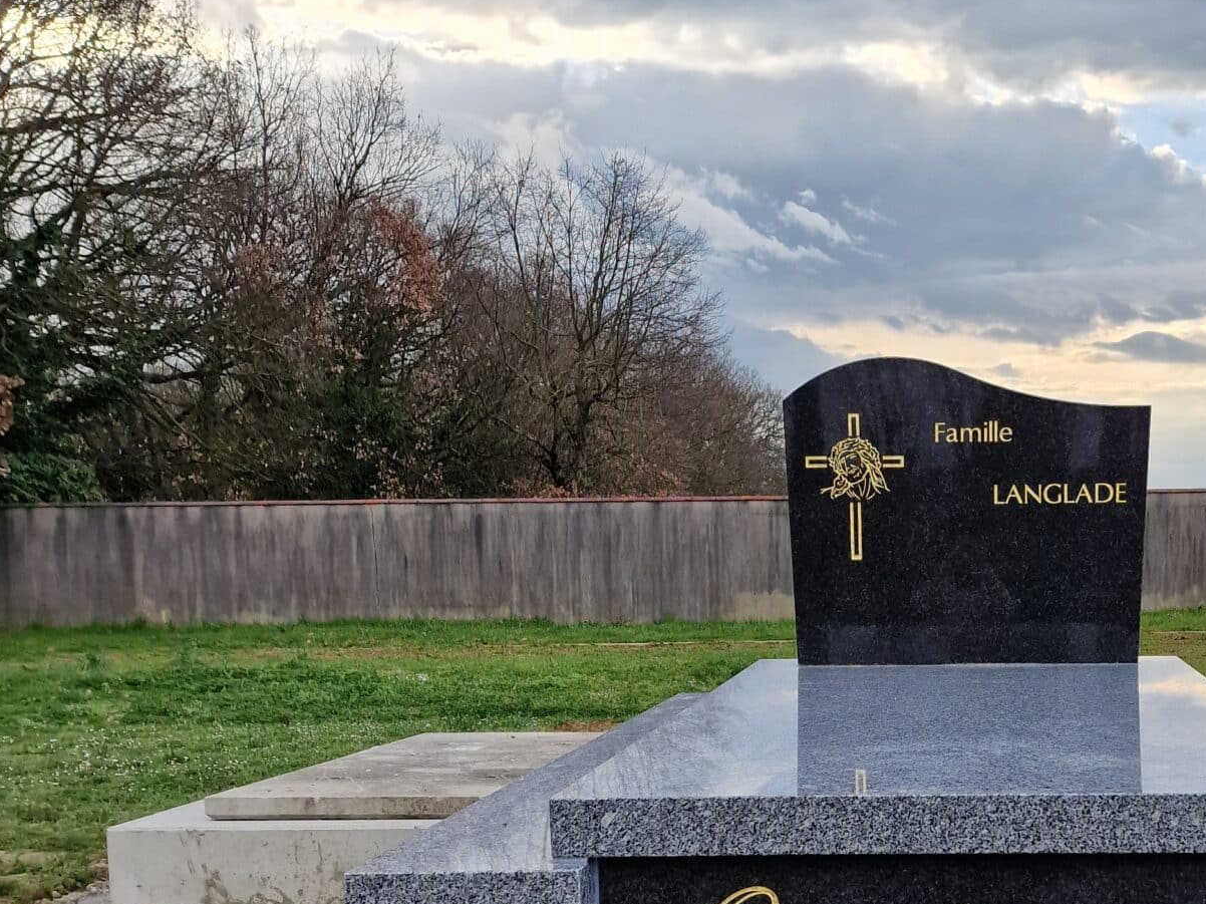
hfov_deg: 37.6
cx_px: 959
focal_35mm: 49
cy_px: 759
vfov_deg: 28.8
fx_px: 1707
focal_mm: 6.4
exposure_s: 1/274
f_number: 1.8
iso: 50
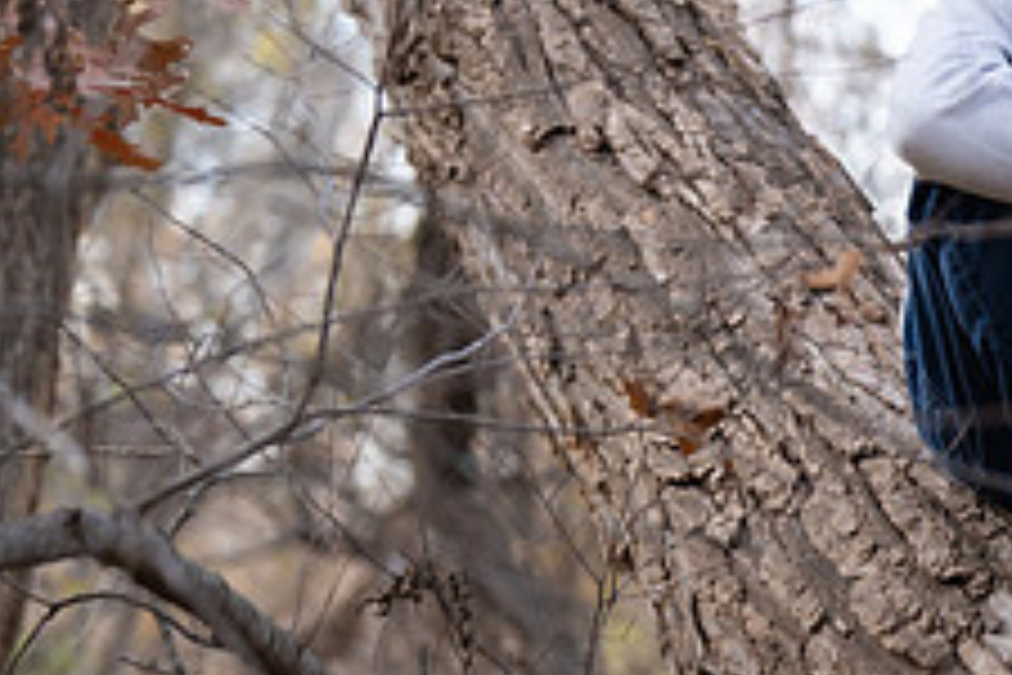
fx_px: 6521
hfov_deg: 8.8
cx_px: 1178
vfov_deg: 5.9
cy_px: 115
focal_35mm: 232
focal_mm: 90
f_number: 2.8
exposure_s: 1/320
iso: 400
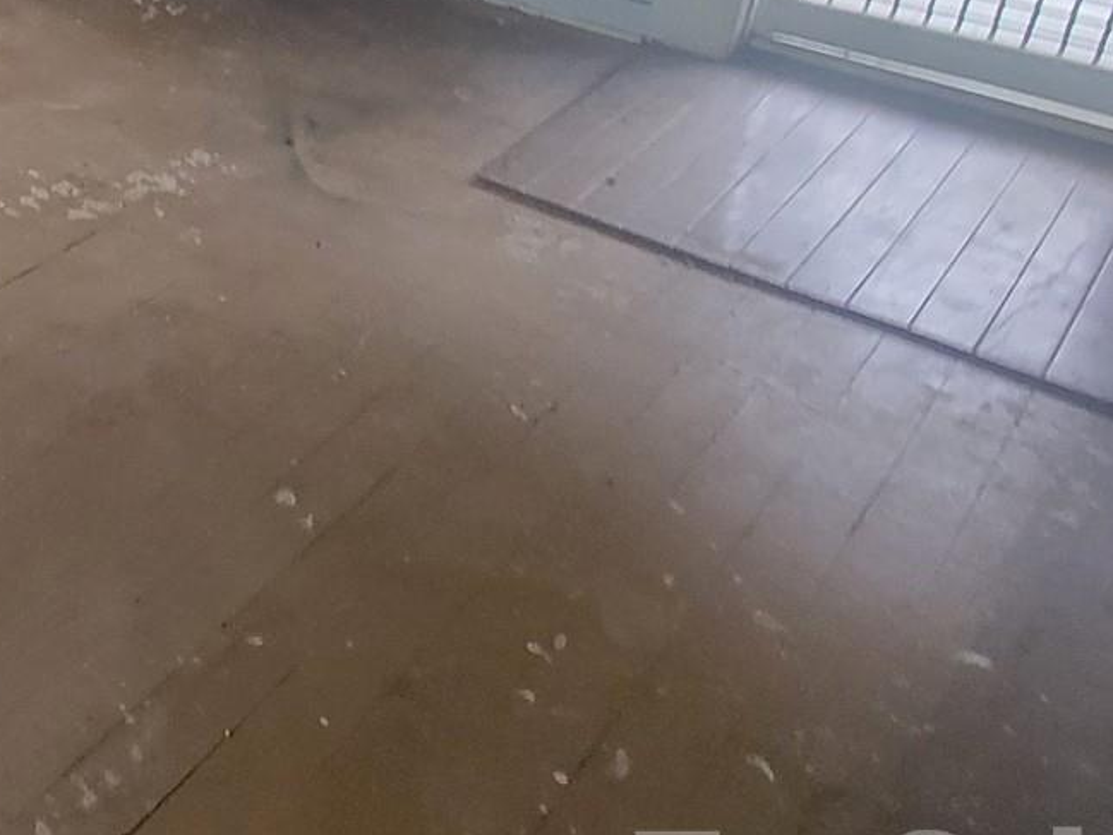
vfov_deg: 30.3
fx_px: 1319
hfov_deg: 28.5
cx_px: -575
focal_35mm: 41
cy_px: -149
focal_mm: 2.2
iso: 160
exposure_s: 1/60
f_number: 2.2
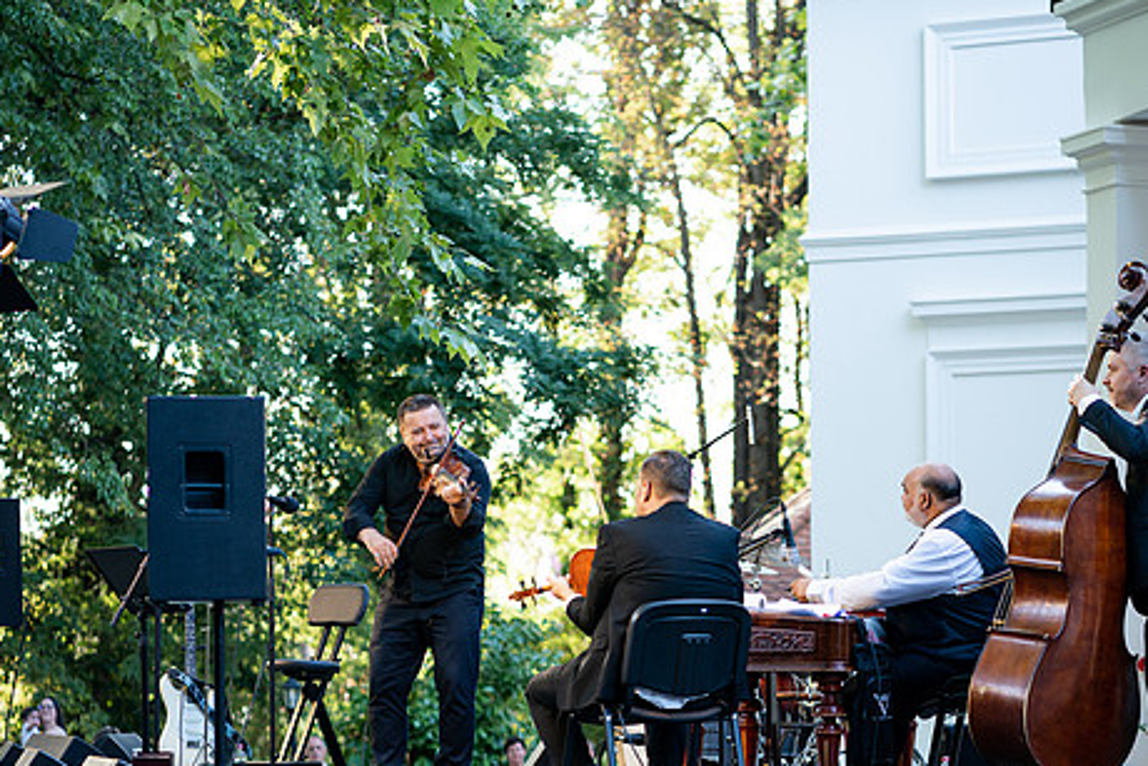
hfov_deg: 18.4
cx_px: 602
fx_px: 3541
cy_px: 459
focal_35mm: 111
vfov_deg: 12.3
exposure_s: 1/250
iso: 320
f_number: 2.5
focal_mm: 85
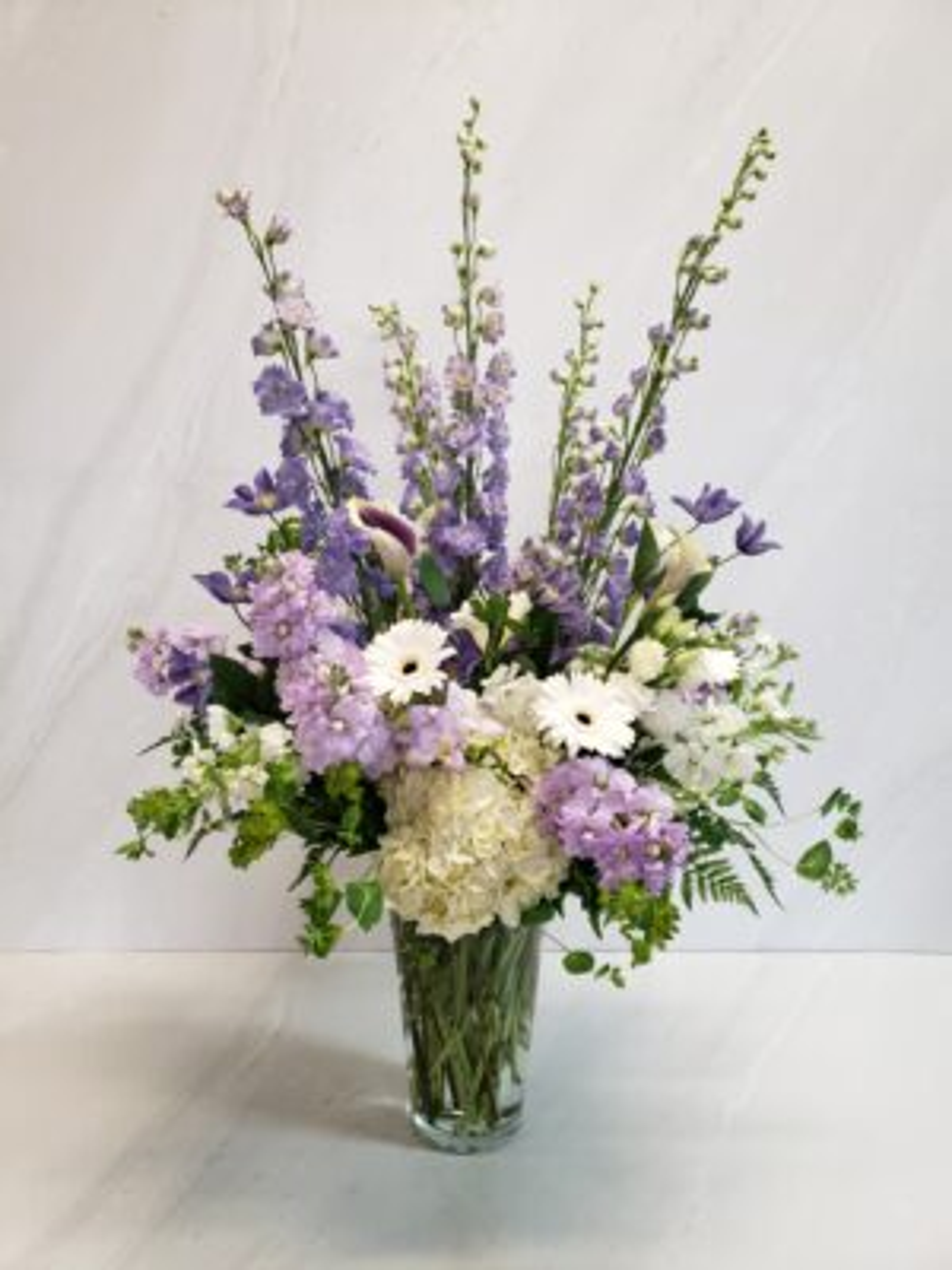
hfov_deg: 53.1
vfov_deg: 67.3
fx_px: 953
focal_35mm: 26
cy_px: 635
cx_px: 476
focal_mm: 4.3
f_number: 1.5
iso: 200
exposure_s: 1/50
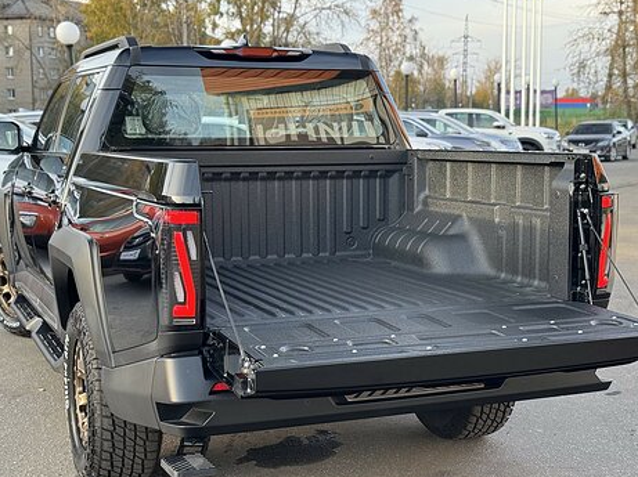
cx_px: 334
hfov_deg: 33.8
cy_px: 264
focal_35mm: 57
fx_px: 1050
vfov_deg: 25.6
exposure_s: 1/121
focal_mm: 6.76
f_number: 1.78
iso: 80
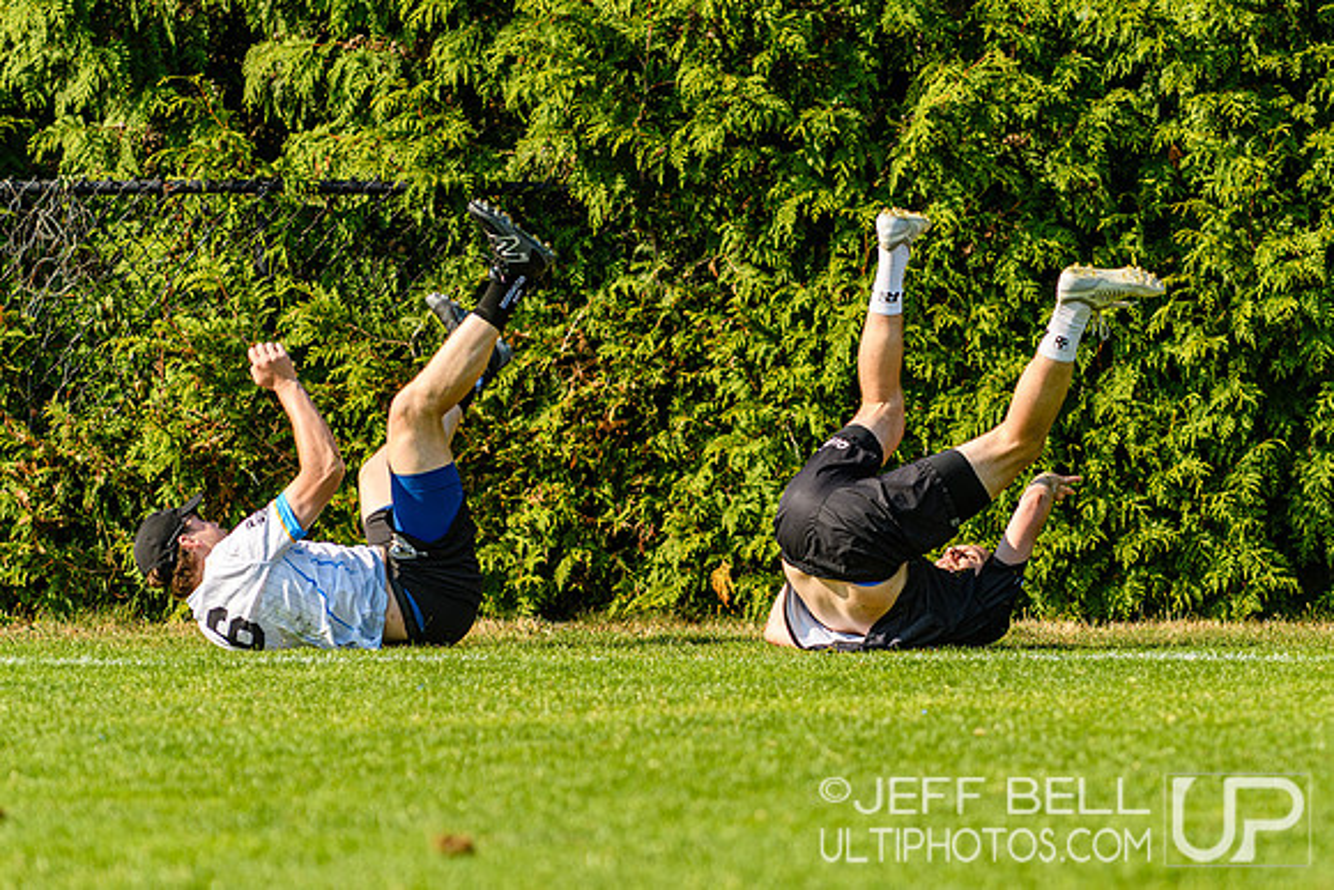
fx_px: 13849
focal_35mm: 374
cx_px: 787
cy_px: 456
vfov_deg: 3.7
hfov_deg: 5.5
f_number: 3.2
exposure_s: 1/1250
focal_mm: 200
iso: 100
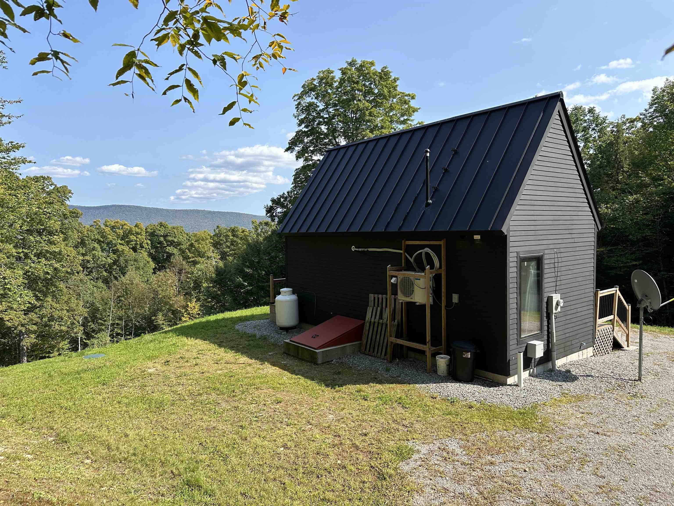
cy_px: 253
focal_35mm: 24
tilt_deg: -2.3
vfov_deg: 56.8
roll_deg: +1.0
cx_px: 337
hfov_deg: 71.6
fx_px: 467
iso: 80
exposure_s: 1/2809
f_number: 1.78
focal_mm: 6.86
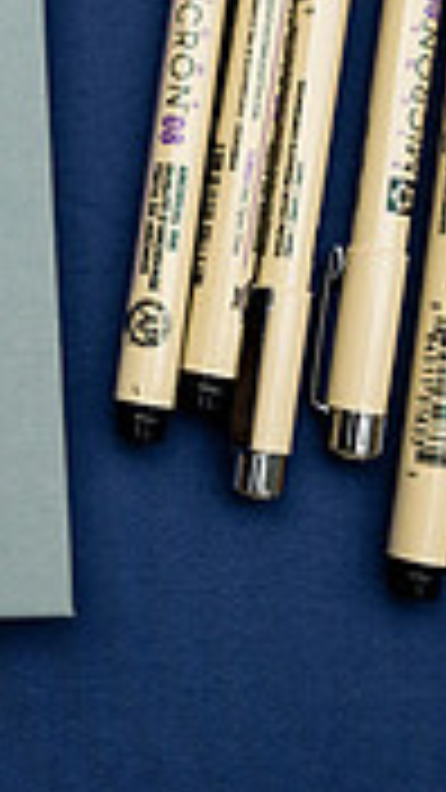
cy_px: 101
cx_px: -261
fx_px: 1745
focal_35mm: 83
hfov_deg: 13.5
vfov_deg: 24.9
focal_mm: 24
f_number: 3.2
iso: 100
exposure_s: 1/400
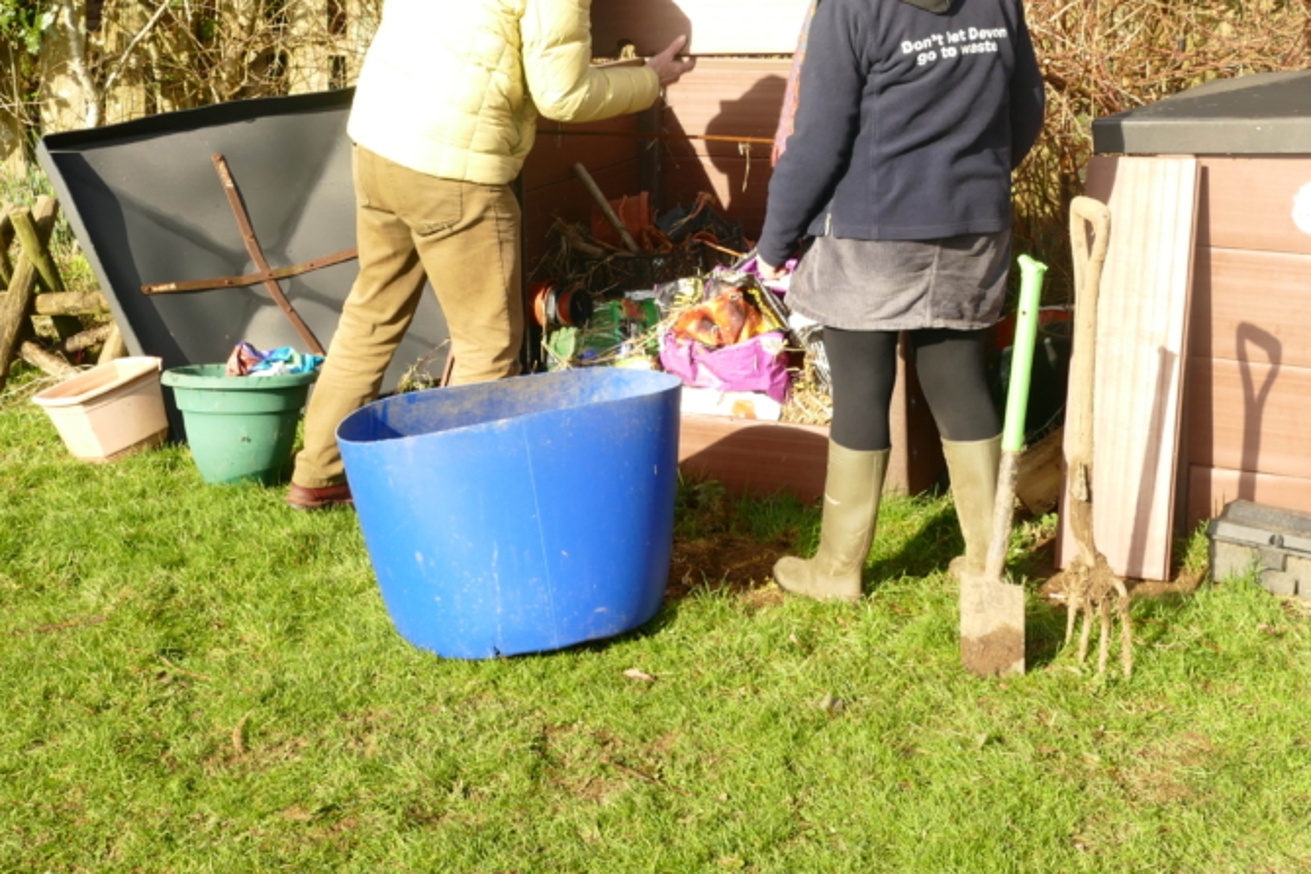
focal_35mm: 57
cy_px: 256
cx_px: 739
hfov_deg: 35.0
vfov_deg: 23.6
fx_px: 2076
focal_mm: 13.43
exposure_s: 1/100
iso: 125
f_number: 7.1
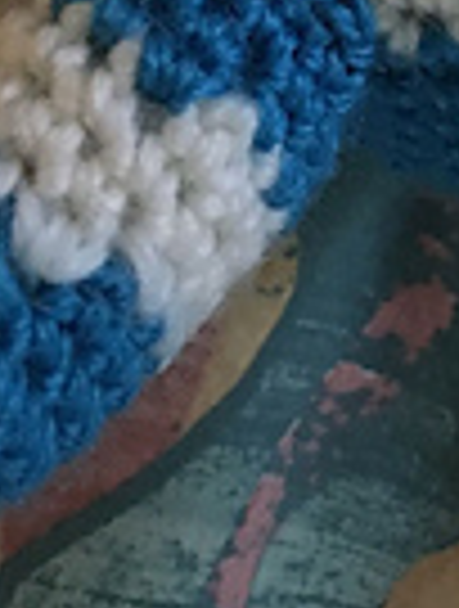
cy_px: -500
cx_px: 621
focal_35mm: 137
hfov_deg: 10.6
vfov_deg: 13.0
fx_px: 2411
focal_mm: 4.15
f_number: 2.2
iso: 400
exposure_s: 1/17
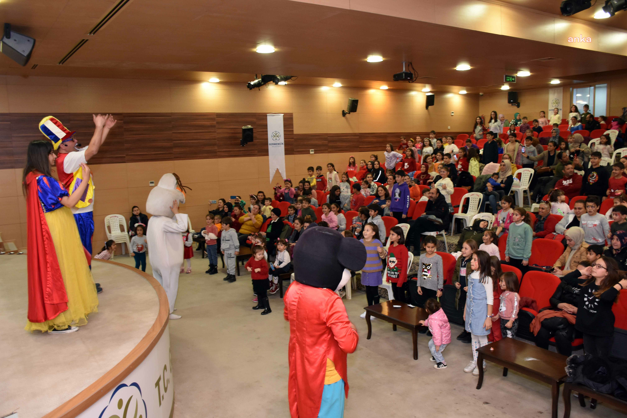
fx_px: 522
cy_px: 209
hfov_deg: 61.9
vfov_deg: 43.6
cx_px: 314
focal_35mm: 30
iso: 1100
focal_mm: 20
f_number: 4
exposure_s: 1/60
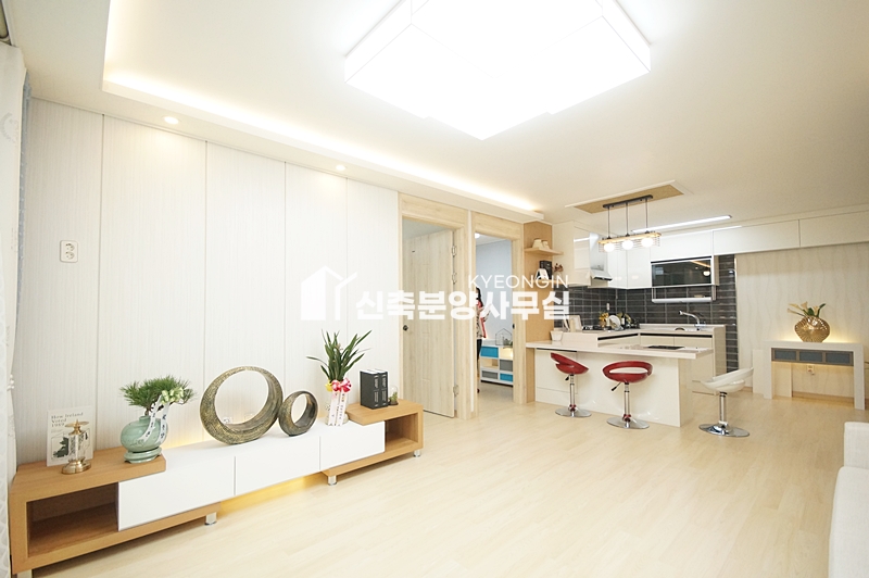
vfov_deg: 77.2
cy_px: 289
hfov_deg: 100.4
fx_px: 362
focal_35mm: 15
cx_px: 434
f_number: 5.6
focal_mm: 10
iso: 1600
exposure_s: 1/160
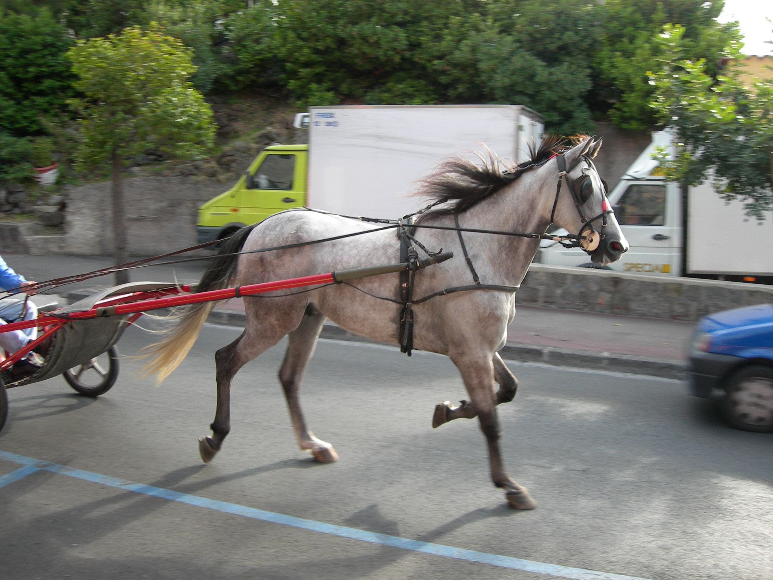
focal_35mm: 38
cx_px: 386
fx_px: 849
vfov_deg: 37.7
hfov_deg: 49.0
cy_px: 290
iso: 50
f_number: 2.8
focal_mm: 7.8
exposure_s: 1/199
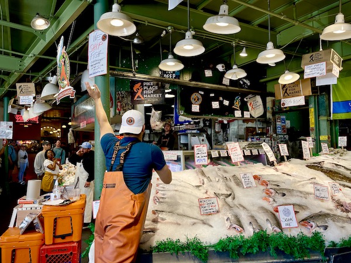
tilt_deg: +4.4
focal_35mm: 26
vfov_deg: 53.1
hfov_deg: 67.3
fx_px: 264
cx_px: 176
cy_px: 132
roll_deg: +1.3
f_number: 1.6
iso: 50
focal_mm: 5.1
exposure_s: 1/120
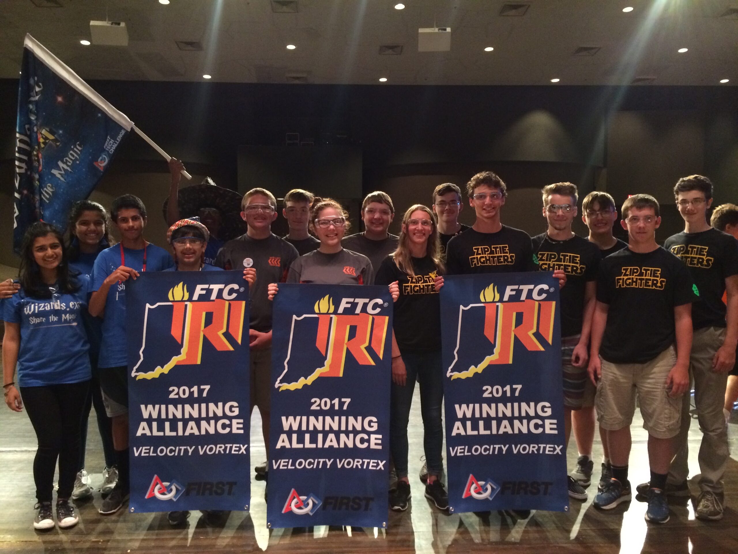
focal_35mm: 29
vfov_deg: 48.2
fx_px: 618
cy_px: 277
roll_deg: -0.7
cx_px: 369
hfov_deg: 61.7
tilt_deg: -4.0
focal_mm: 4.15
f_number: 2.2
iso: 320
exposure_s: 1/15
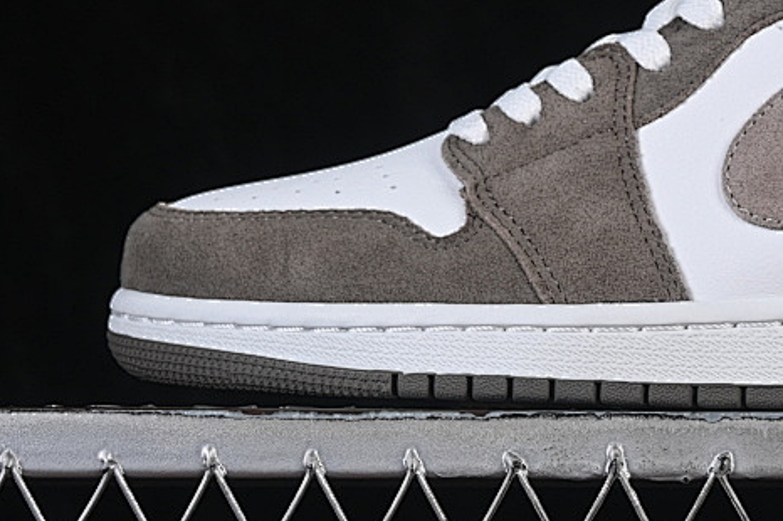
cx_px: 741
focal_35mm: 174
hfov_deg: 11.7
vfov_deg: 7.9
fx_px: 3782
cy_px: 35
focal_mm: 50
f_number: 8
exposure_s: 1/80
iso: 160
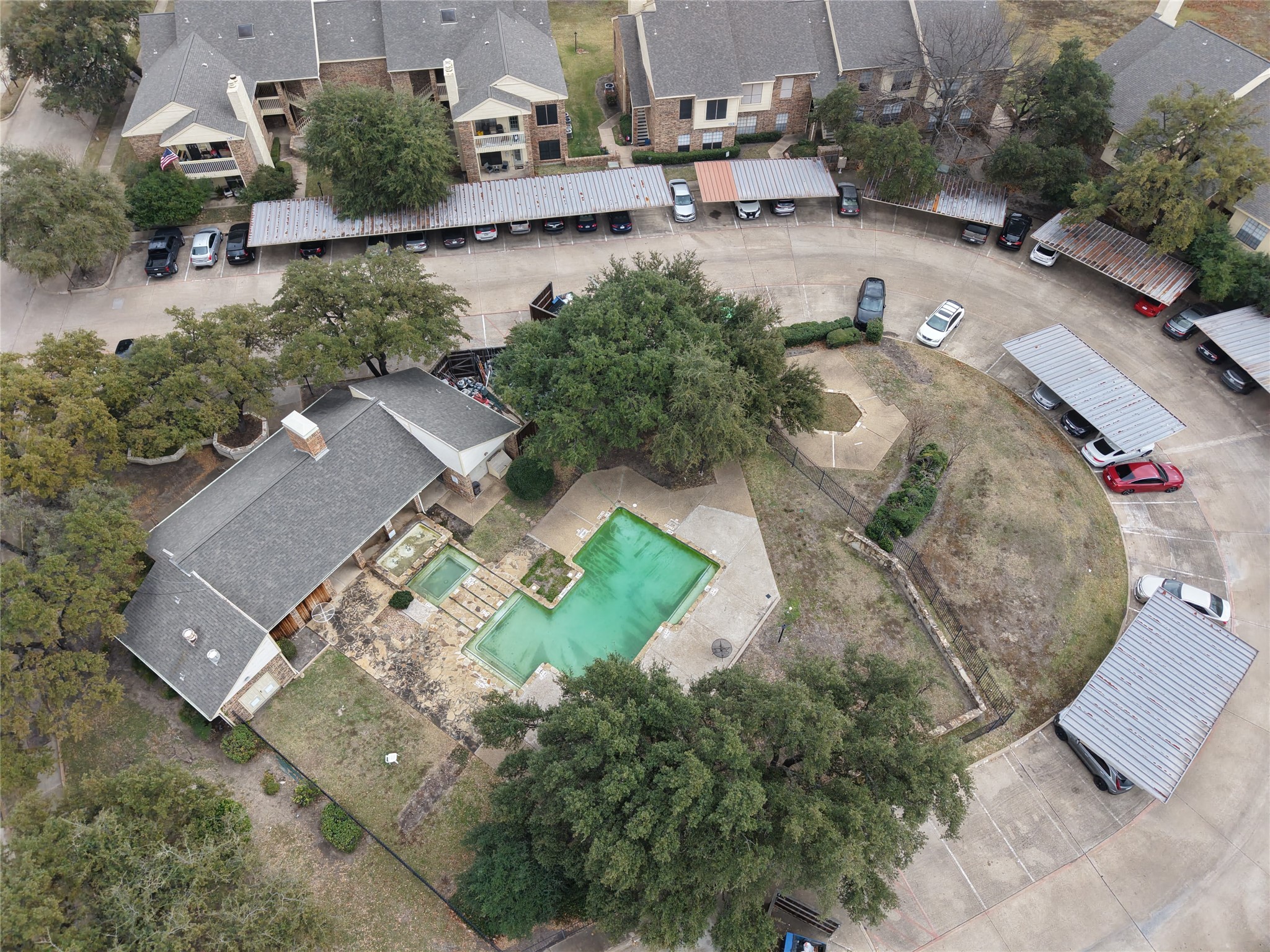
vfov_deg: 56.8
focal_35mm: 24
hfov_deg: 71.6
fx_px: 881
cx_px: 635
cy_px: 476
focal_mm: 8.67
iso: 100
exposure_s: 1/800
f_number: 1.8
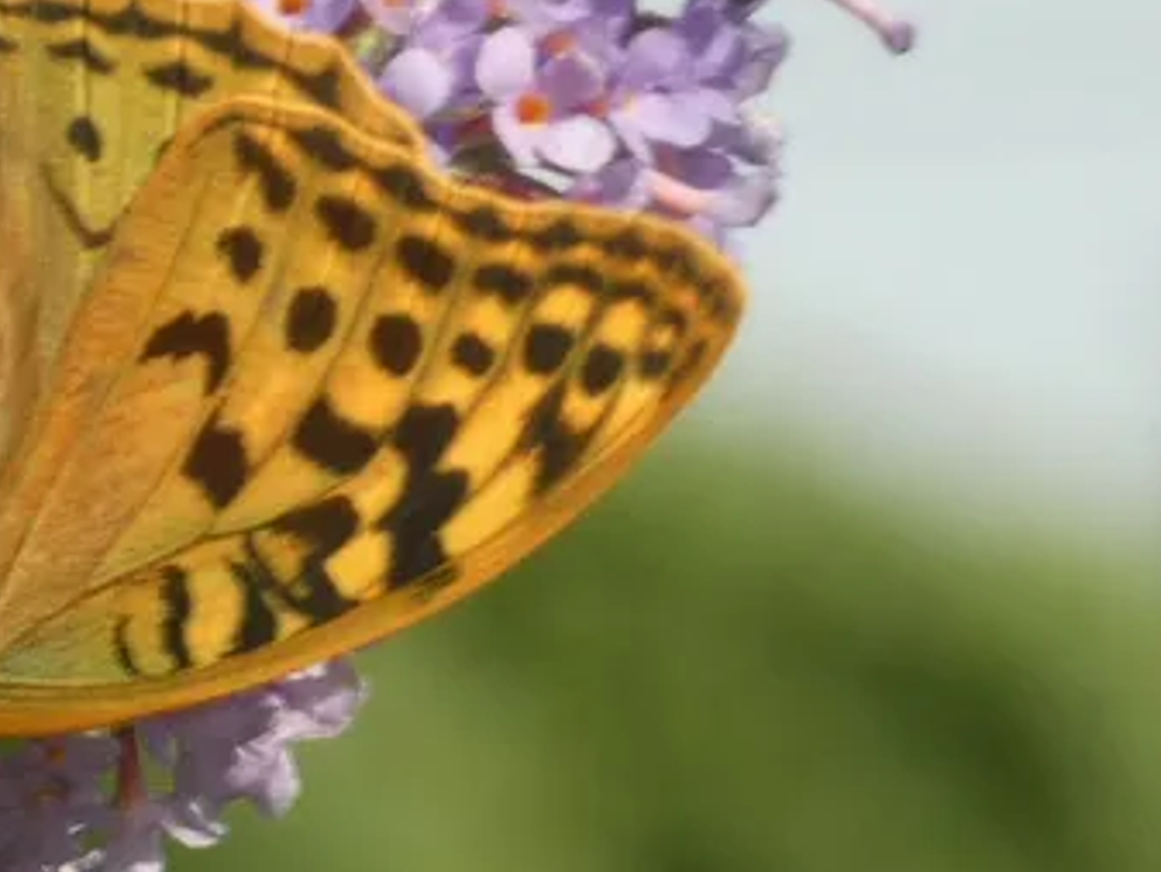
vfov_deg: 2.1
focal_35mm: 707
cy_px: 434
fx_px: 23721
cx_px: 93
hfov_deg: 2.8
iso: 80
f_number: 5.6
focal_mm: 66.7
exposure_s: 1/100
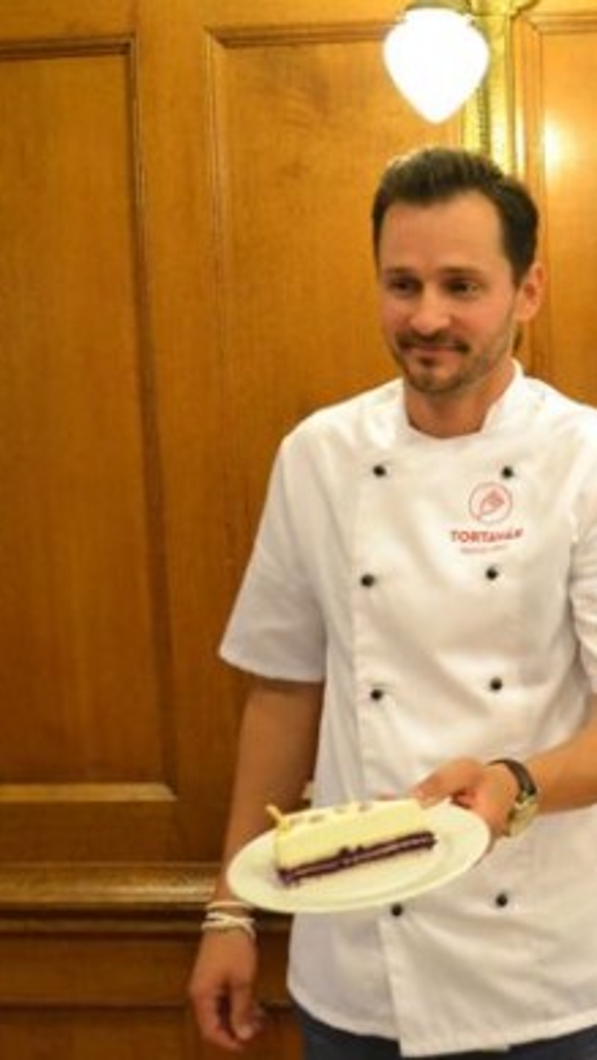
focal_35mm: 53
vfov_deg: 39.2
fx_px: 1491
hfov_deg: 21.0
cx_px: 728
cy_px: 520
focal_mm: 22
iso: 3200
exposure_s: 1/60
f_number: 4
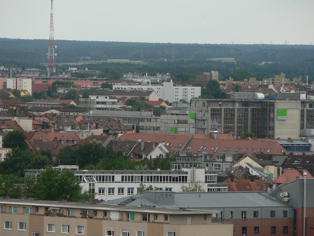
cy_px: 118
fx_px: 3919
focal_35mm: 432
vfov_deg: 3.4
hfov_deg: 4.6
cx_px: 157
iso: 80
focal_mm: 72
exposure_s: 1/320
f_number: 4
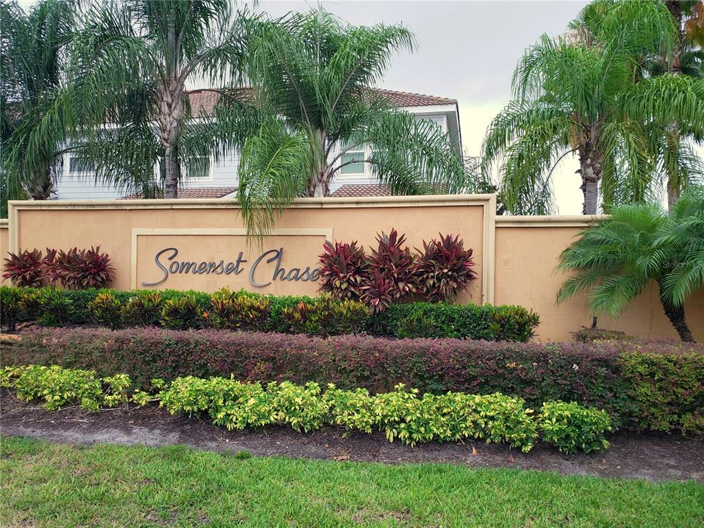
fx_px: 529
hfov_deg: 67.3
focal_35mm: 26
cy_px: 264
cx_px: 352
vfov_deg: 53.1
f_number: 2.4
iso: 125
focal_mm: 4.3
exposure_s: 1/60
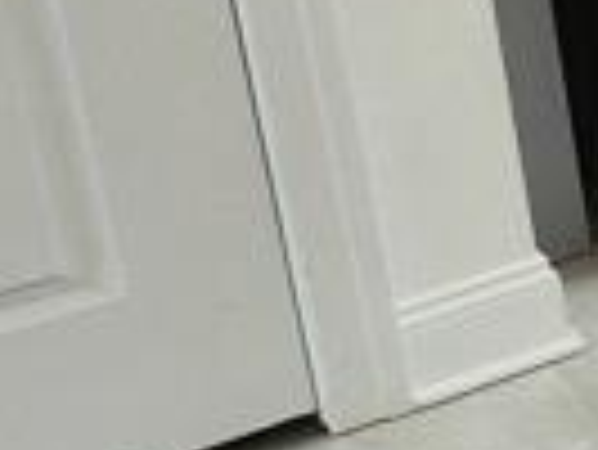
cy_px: -351
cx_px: 2118
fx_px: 1729
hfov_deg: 9.5
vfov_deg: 13.4
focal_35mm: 100
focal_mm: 2.2
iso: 160
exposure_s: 1/60.2
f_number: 2.2
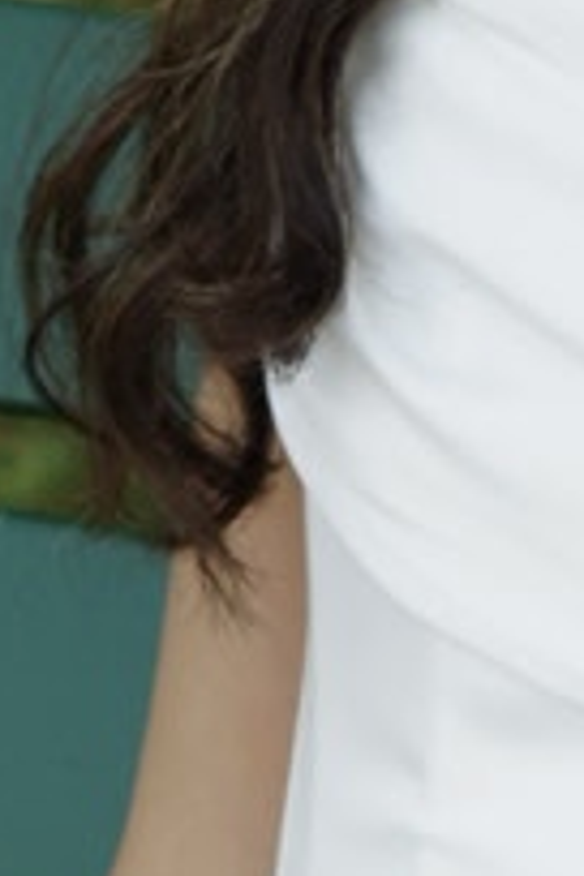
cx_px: 1645
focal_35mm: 594
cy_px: 1039
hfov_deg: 2.3
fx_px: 14453
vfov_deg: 3.5
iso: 100
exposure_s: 1/125
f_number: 5.6
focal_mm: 50
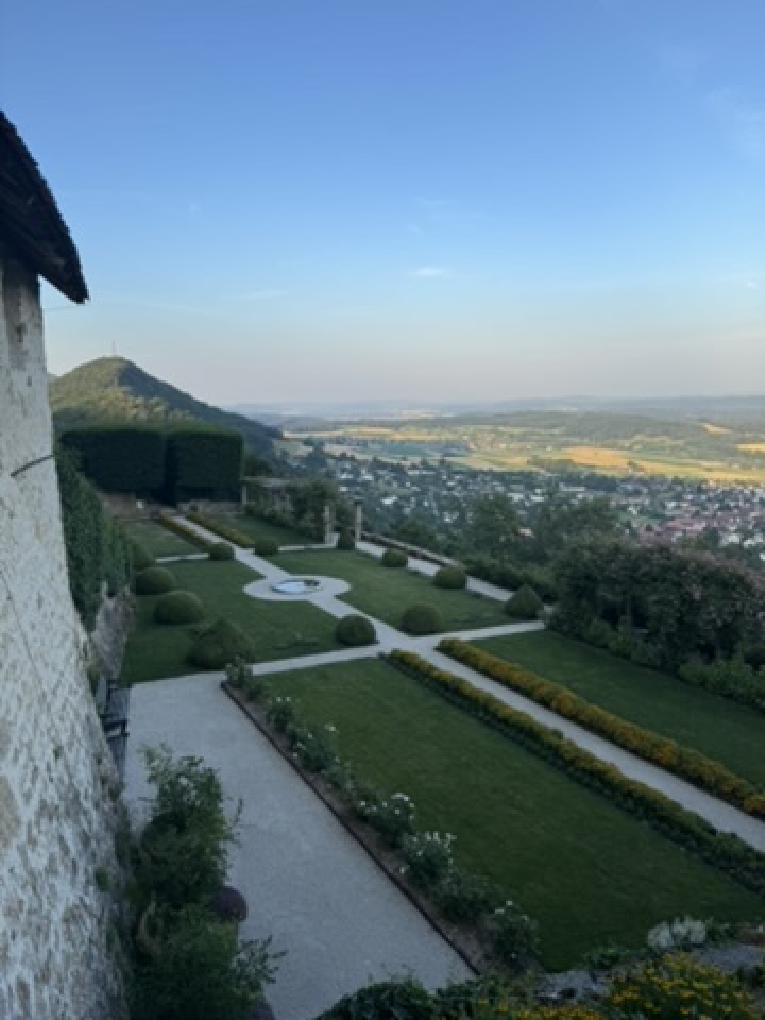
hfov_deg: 56.8
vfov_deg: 71.6
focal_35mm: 24
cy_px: 510
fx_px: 707
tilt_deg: -8.2
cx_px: 382
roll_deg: +1.6
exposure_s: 1/1560
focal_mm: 6.76
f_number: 1.78
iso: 80
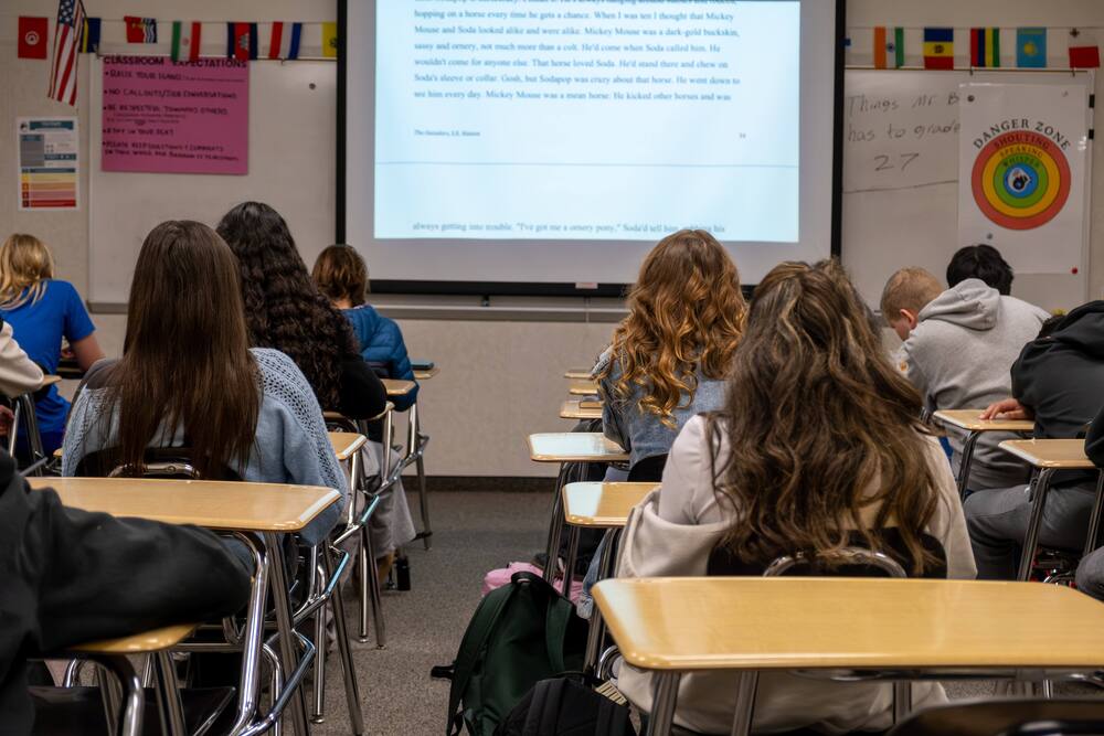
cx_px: 552
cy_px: 368
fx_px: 1809
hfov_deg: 33.9
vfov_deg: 23.0
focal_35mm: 59
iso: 3200
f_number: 3.6
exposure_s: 1/320
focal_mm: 39
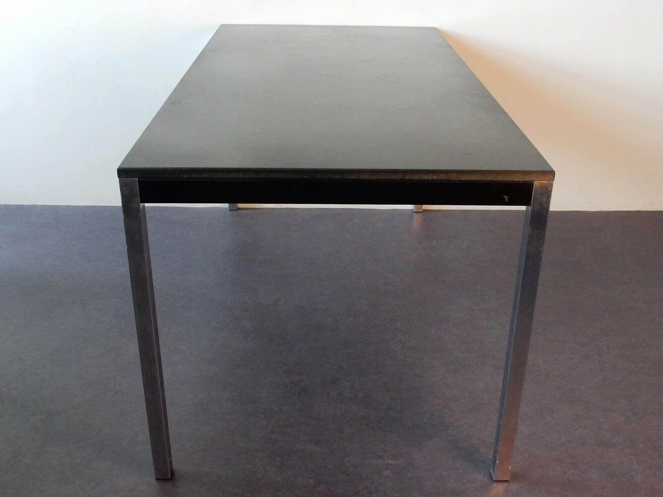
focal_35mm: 25
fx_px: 479
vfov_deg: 54.9
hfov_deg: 69.4
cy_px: 248
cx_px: 332
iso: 400
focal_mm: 4.5
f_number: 3.7
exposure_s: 1/13
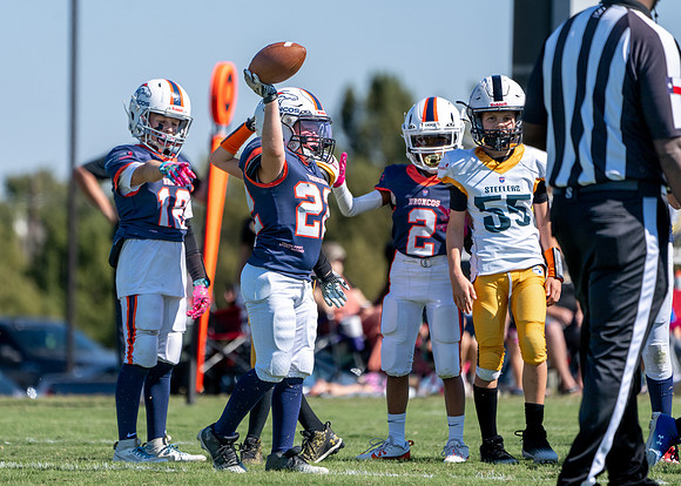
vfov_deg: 3.2
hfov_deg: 4.5
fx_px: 8636
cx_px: 293
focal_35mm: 447
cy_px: 228
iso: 250
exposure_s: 1/1600
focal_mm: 400
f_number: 5.6
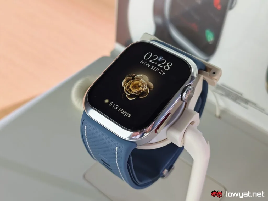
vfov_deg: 31.5
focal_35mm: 46
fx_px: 356
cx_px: 134
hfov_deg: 41.2
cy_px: 100
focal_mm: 5.4
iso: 80
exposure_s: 1/50
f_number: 1.6
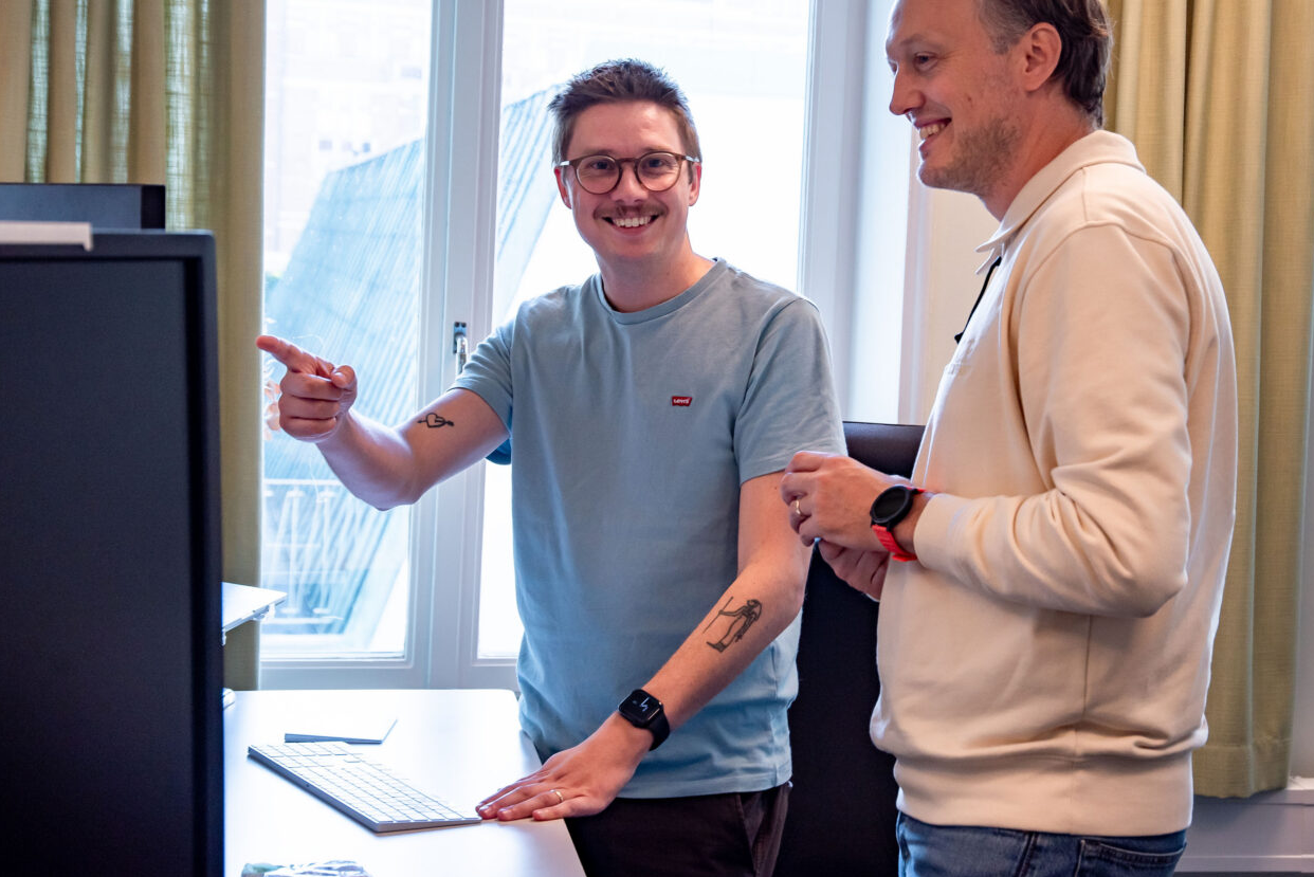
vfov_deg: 20.3
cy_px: 328
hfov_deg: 30.0
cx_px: 802
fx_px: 2446
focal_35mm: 67
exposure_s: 1/160
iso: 500
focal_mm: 52
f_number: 5.6
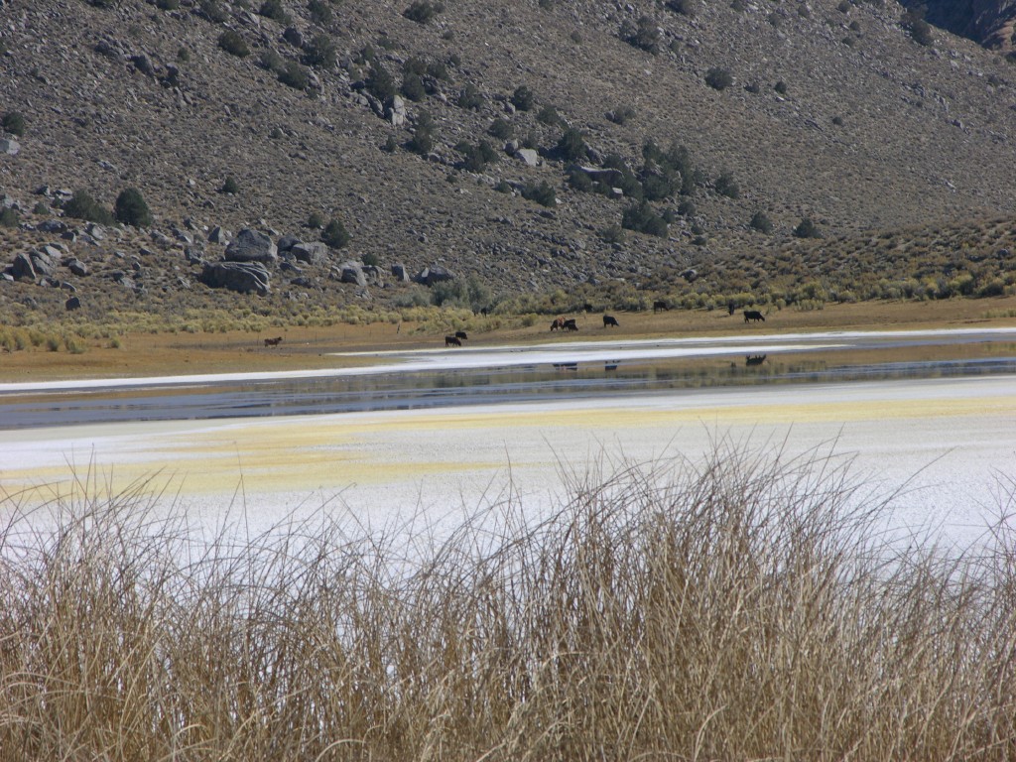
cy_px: 381
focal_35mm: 280
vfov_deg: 5.3
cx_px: 508
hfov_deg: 7.1
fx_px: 8218
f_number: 5.9
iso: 50
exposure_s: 1/319
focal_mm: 71.2
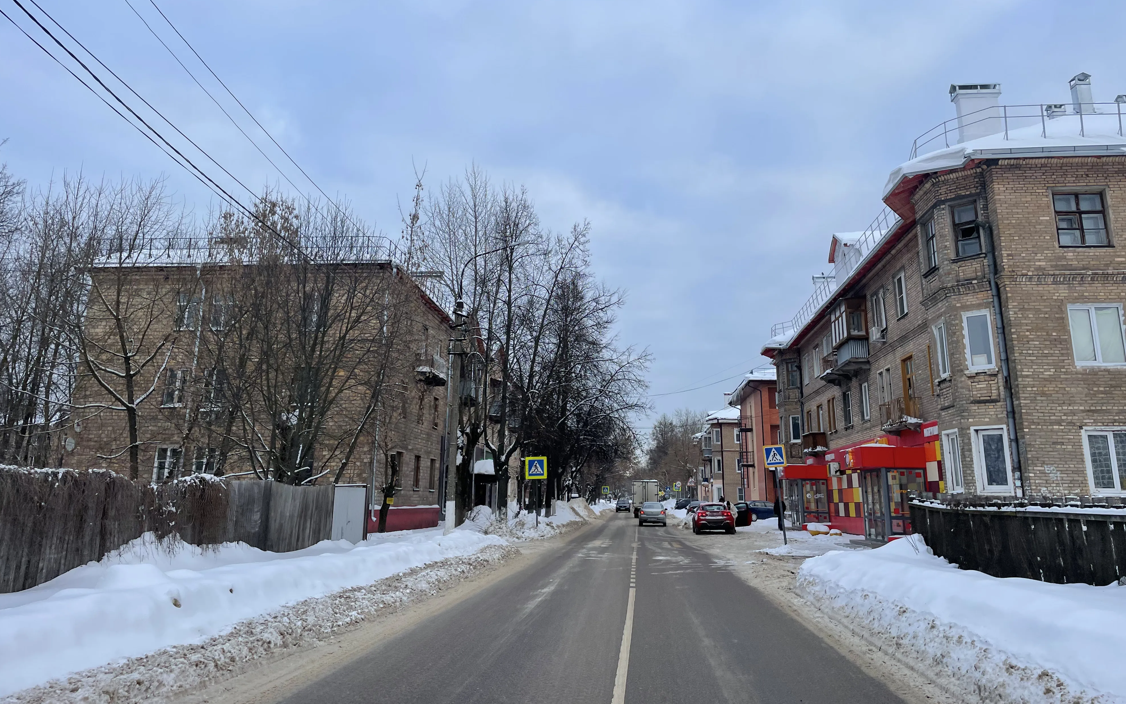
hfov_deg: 66.5
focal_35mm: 28
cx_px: 559
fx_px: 859
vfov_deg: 44.3
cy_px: 280
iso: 32
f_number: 1.6
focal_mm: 4.2
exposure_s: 1/651
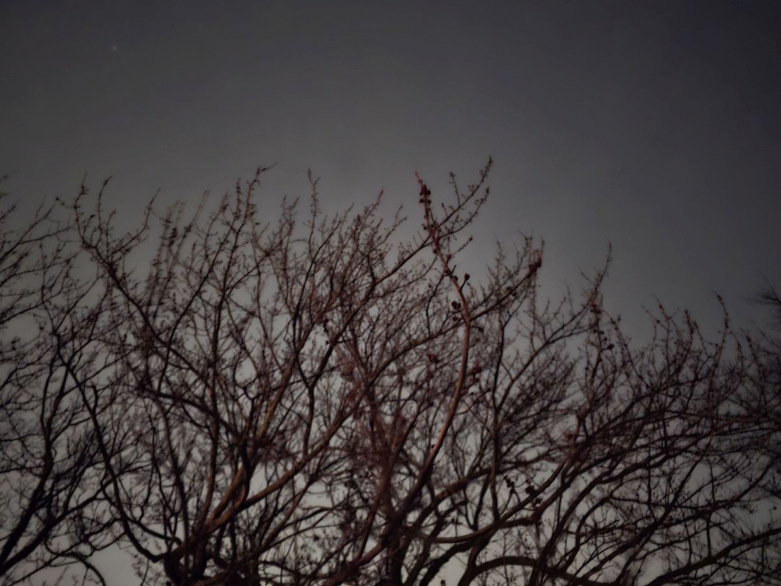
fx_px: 519
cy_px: 293
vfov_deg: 58.9
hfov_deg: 73.9
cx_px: 390
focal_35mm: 23
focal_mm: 6.3
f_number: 1.7
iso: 3200
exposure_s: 1/4
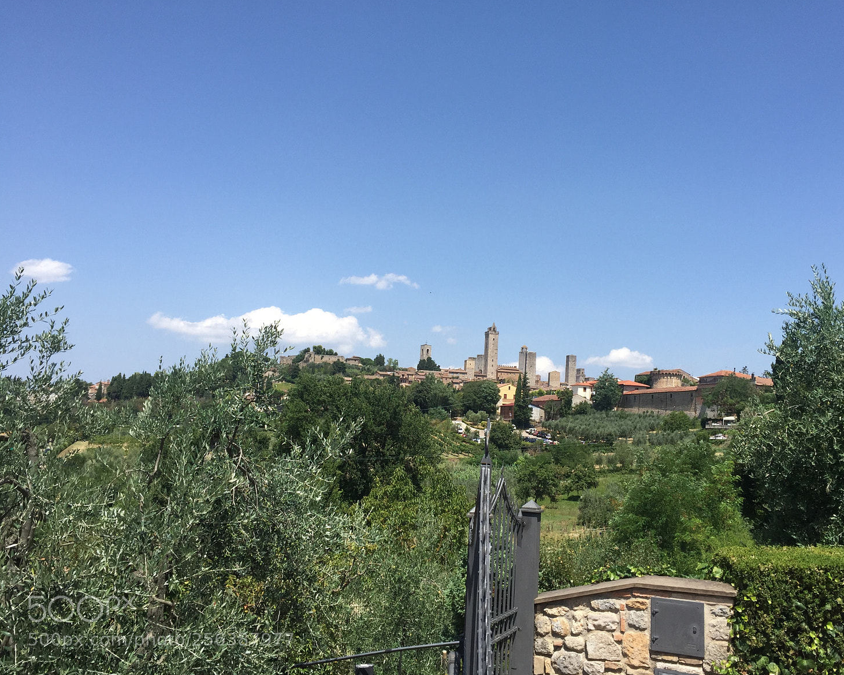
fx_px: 774
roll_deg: -4.0
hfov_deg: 57.1
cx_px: 454
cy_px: 338
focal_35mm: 31
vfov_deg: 47.1
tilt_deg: +4.3
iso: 32
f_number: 2.2
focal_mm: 4.15
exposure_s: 1/1980
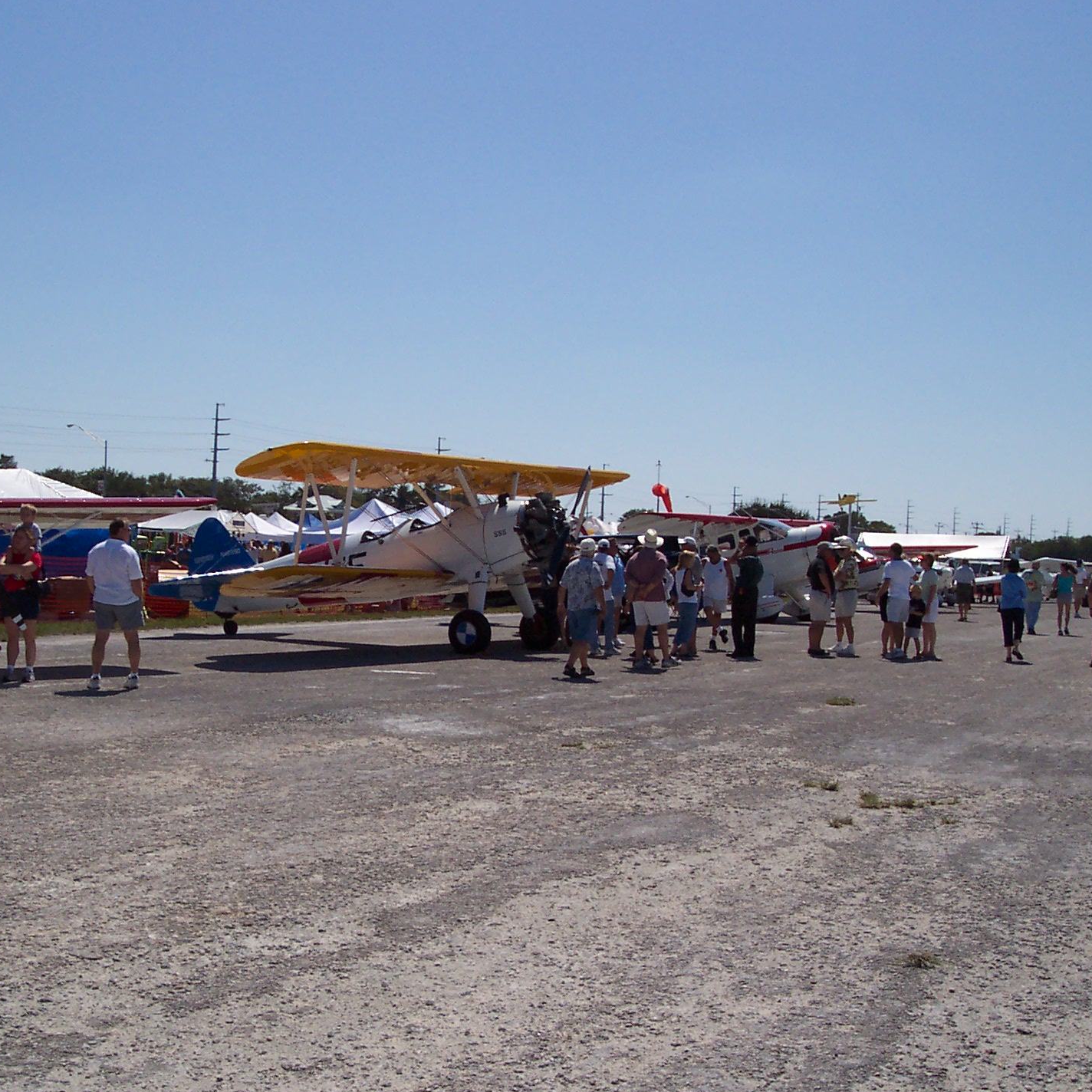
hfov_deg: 34.6
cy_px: 550
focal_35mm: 49
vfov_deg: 34.7
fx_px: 1749
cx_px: 465
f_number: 4.8
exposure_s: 1/1000
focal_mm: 8
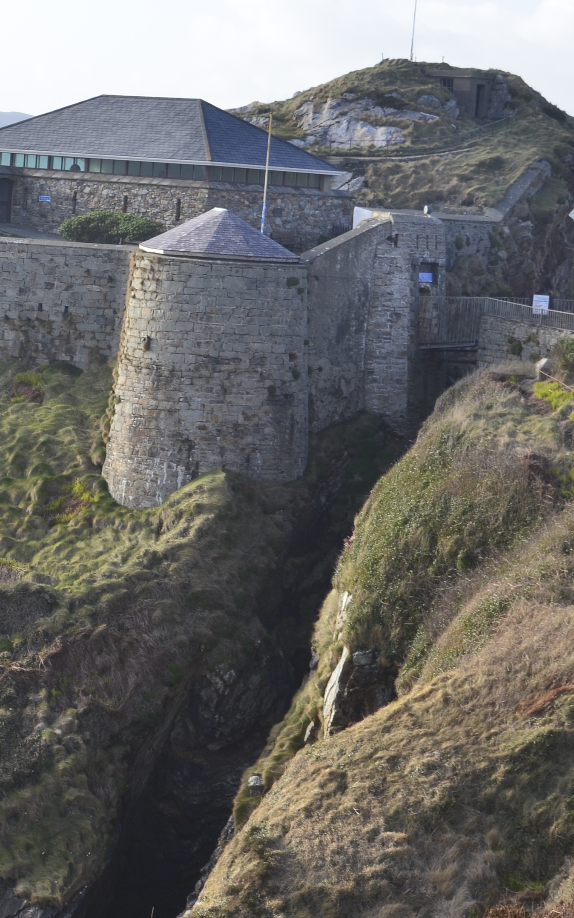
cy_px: 473
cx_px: -46
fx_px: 3403
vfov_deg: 15.4
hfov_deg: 9.6
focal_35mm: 136
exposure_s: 1/125
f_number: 11
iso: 200
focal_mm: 52
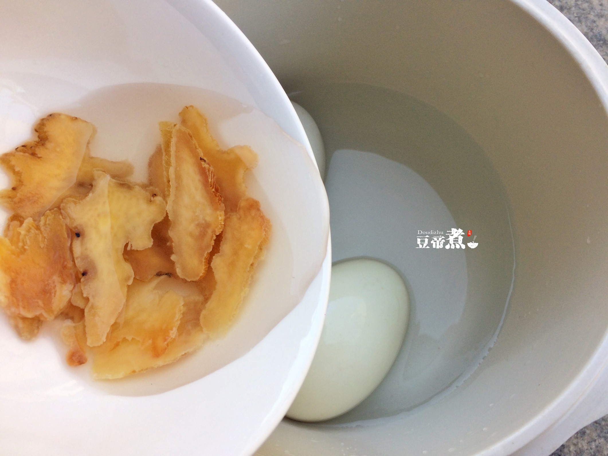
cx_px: 304
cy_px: 228
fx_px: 509
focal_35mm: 29
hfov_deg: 61.7
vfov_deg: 48.2
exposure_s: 1/612
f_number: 2.2
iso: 32
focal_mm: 4.15
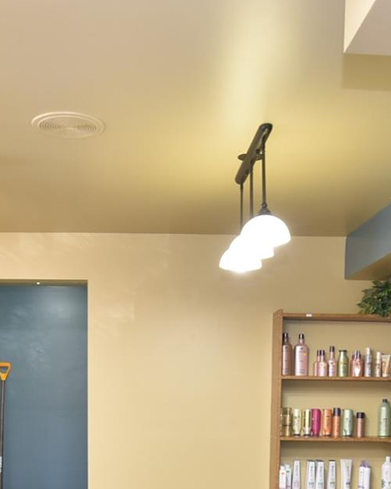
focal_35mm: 51
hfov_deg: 29.8
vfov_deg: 34.3
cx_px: 144
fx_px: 731
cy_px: 465
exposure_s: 1/8
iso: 250
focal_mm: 11
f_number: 4.5
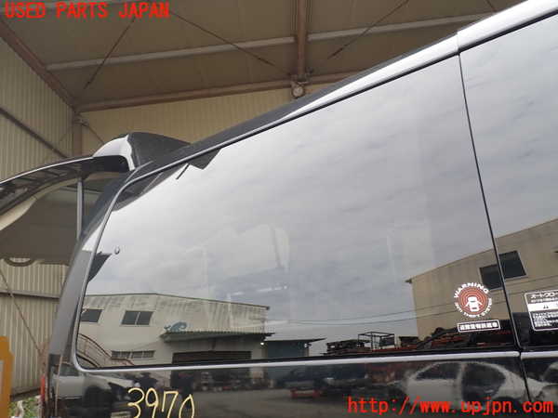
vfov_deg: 54.9
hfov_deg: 69.4
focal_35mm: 25
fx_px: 403
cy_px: 209
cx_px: 279
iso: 100
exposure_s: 1/200
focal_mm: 4.5
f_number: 2.8
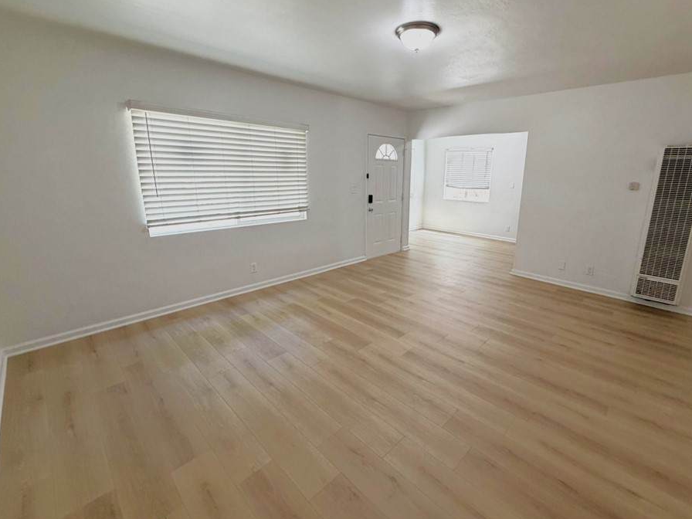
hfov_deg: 94.2
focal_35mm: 16
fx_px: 320
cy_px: 244
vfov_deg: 78.0
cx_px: 379
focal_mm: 2.22
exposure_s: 1/120
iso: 320
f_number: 2.2
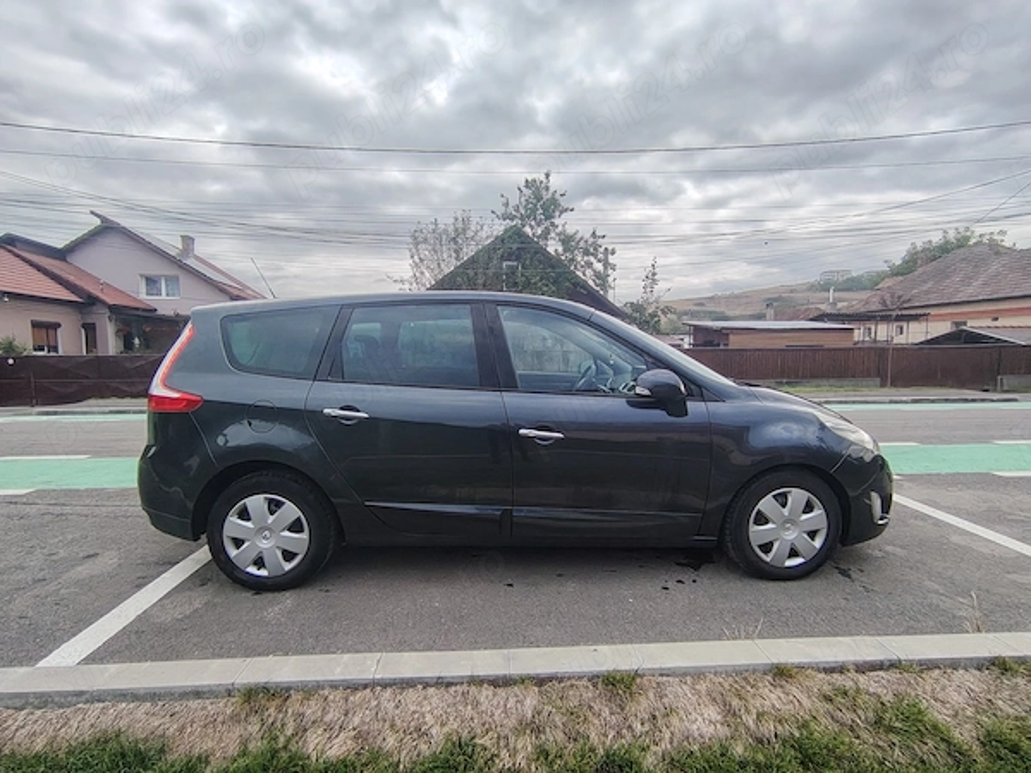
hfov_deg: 91.0
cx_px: 516
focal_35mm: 17
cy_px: 386
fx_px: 506
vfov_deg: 74.7
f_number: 2.2
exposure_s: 1/205
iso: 100
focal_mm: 1.42
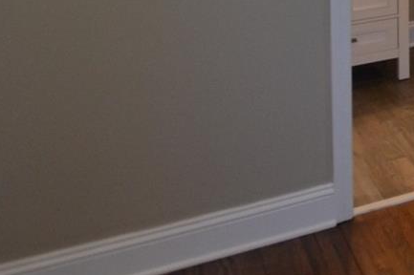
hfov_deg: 18.7
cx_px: 821
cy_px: -191
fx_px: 816
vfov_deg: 16.6
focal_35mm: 71
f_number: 4
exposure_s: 1/60
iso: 400
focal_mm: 10
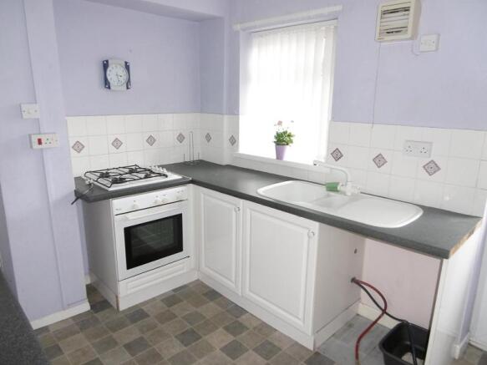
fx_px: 338
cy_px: 182
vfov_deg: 56.8
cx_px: 244
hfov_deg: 71.6
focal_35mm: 24
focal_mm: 4.3
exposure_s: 1/60
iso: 250
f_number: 3.1
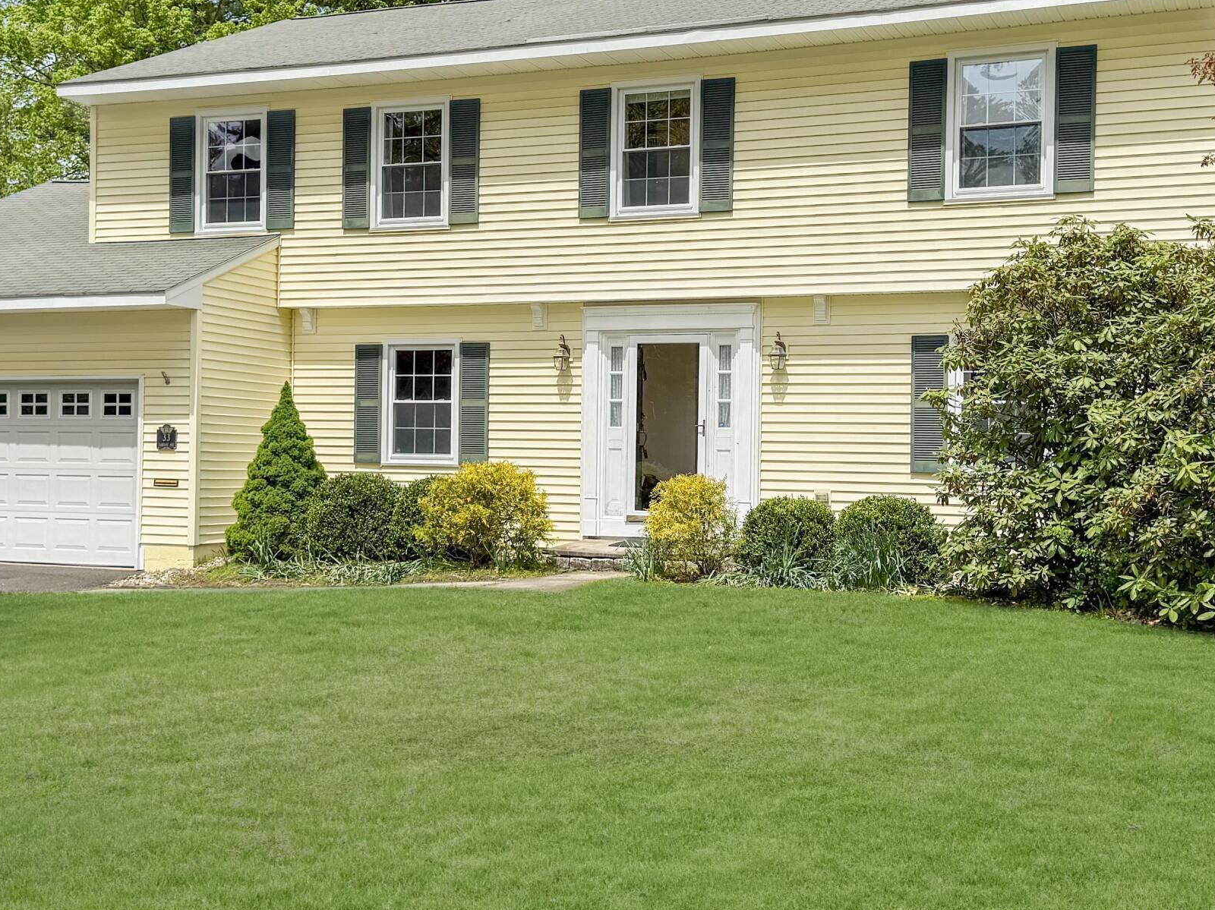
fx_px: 1579
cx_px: 585
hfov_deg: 42.1
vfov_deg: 32.0
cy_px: 327
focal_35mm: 45
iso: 80
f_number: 1.78
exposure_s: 1/5714
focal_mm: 6.76
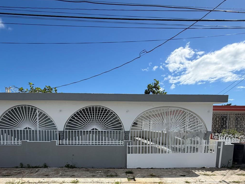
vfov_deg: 57.9
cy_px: 138
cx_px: 110
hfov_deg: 76.2
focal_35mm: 22
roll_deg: +0.1
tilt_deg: -5.2
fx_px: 156
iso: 25
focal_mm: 2.22
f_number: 2.2
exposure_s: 1/1189
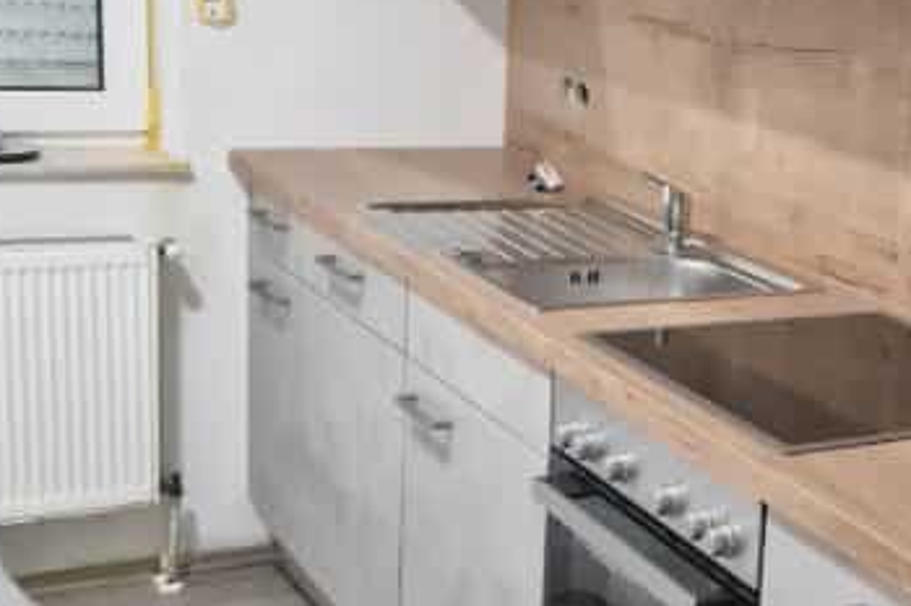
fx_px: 1770
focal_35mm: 70
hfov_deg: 26.9
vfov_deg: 19.4
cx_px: 960
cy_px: 276
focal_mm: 5.4
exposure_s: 1/100
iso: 500
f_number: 1.8
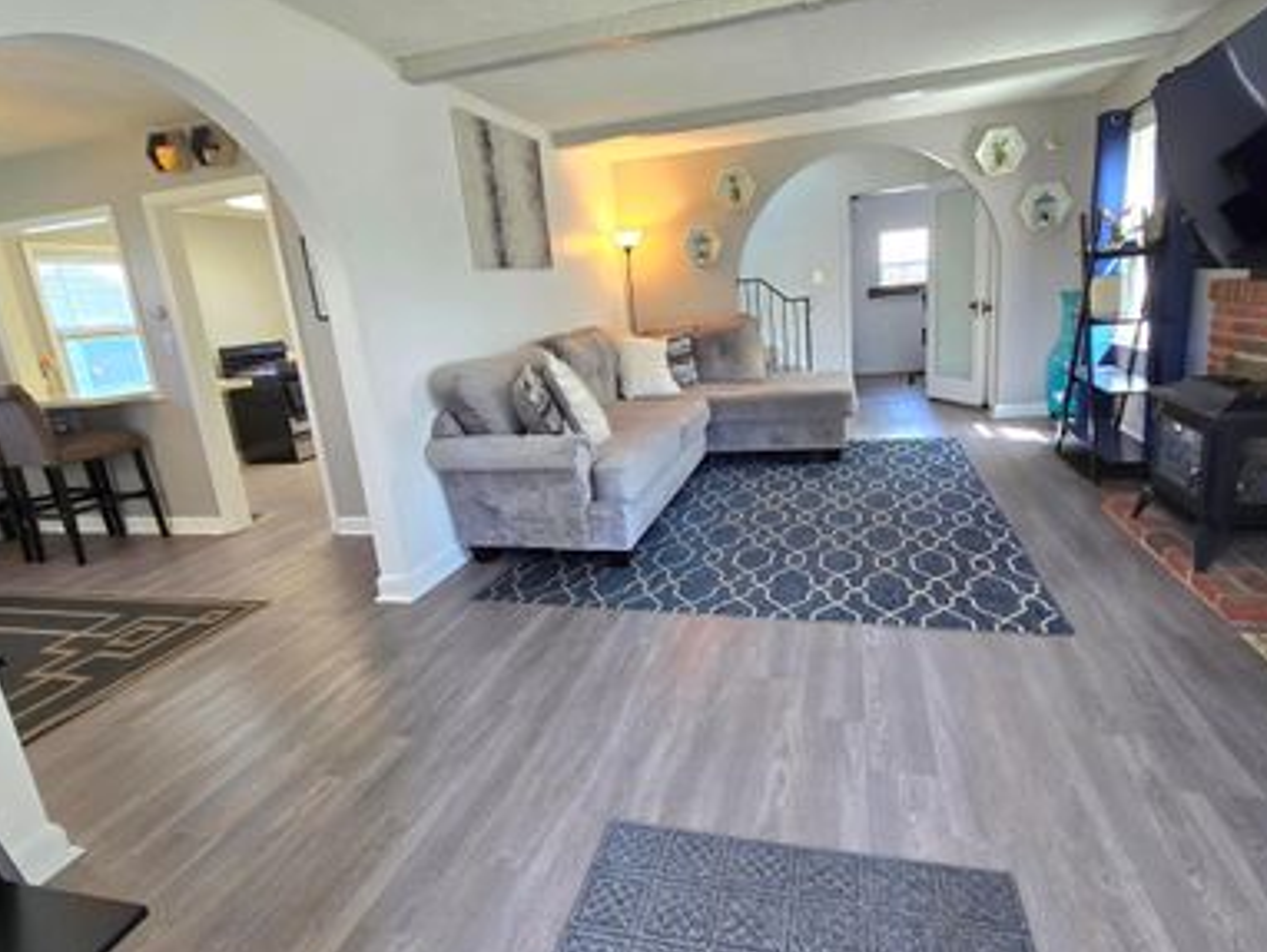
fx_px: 623
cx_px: 657
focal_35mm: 17
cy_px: 446
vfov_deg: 74.7
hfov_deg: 91.0
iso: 100
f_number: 2.2
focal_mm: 2.2
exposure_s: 1/60.2
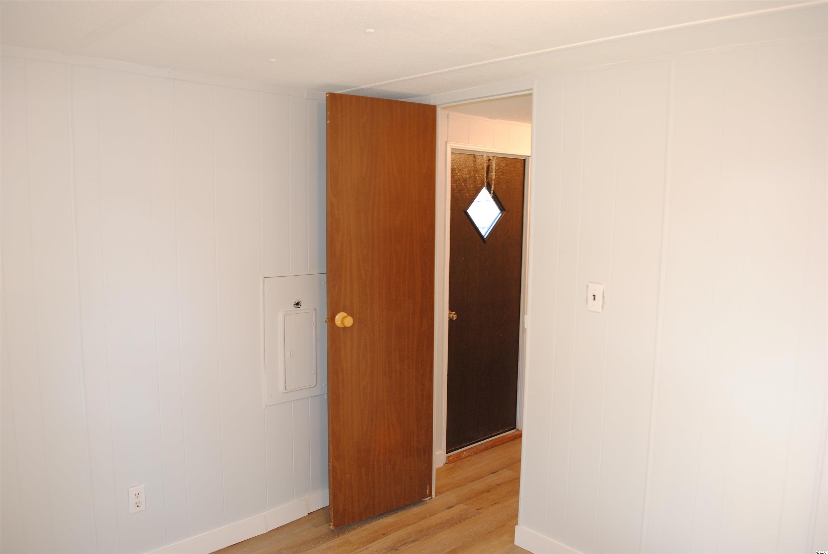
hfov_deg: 67.3
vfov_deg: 48.0
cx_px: 414
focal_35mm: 27
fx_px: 622
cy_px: 277
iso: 100
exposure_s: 1/4
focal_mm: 18
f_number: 5.6
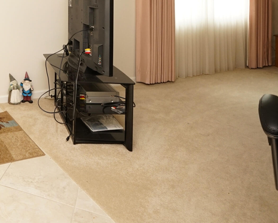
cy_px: -9
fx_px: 296
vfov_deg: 36.2
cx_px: -7
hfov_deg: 42.5
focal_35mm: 36
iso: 800
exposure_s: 1/60
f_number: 4
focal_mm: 10
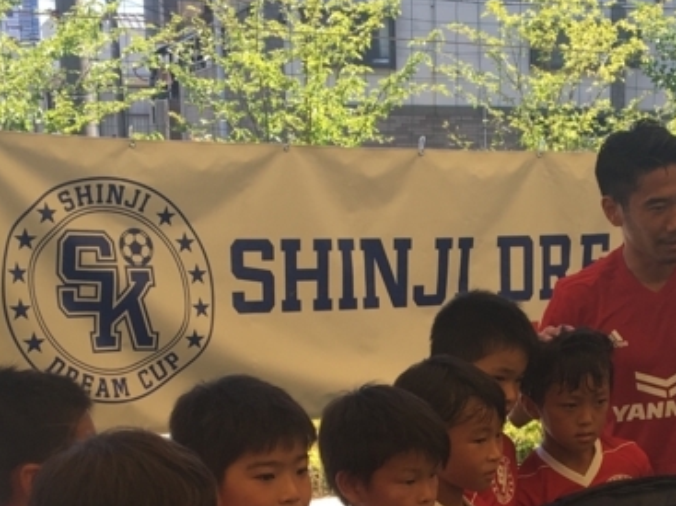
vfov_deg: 17.7
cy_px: 535
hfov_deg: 23.9
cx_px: 516
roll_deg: +0.8
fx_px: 1581
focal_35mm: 81
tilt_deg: -12.5
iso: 25
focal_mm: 4.15
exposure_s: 1/373
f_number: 2.2
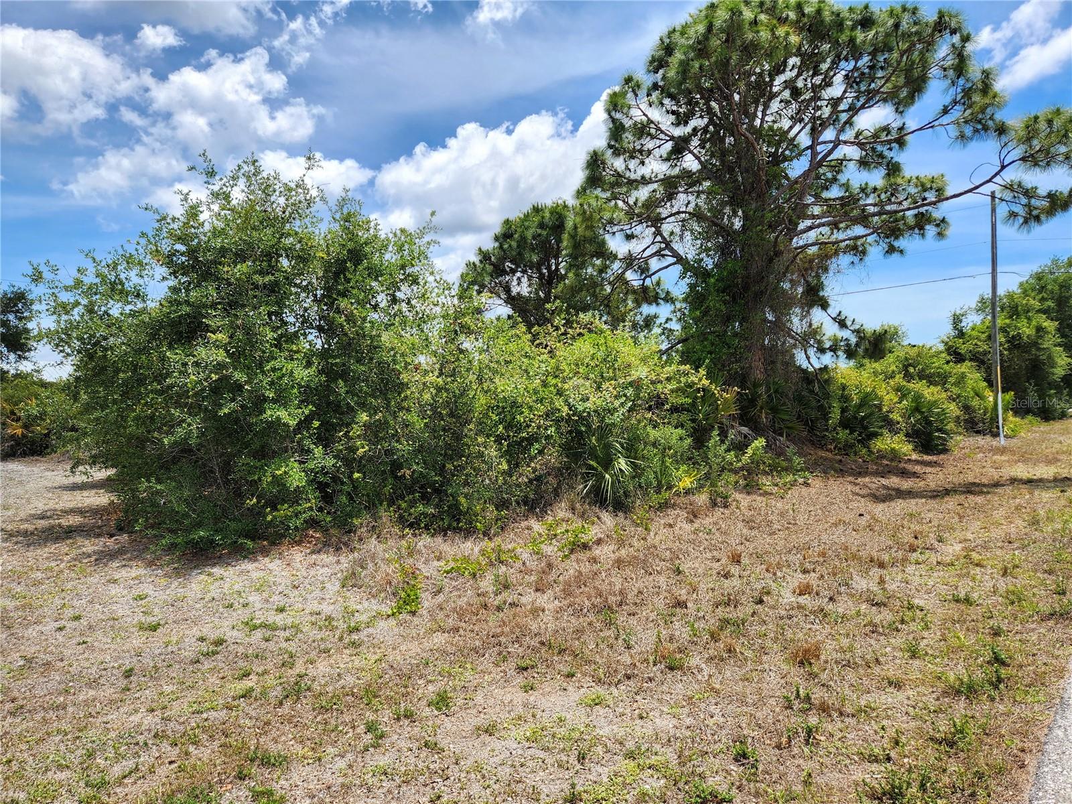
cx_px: 536
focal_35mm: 23
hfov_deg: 73.9
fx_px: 712
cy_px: 402
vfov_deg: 58.9
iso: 20
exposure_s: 1/1399
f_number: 1.8
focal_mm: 5.4
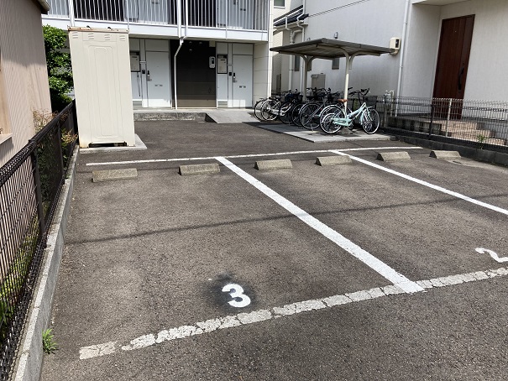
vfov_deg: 49.8
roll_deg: -1.0
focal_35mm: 28
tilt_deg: -13.5
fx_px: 411
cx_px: 254
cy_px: 190
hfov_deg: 63.4
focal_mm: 3.99
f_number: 1.8
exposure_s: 1/1869
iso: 20
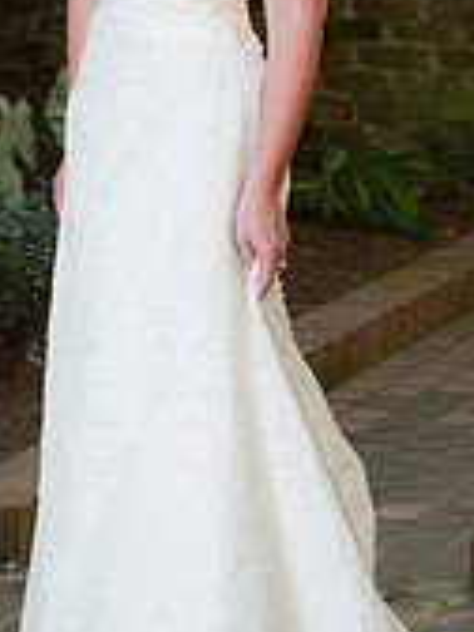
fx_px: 4601
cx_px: 198
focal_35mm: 252
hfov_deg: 5.9
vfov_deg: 7.9
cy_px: 245
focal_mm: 98
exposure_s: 1/60
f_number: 5
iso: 400
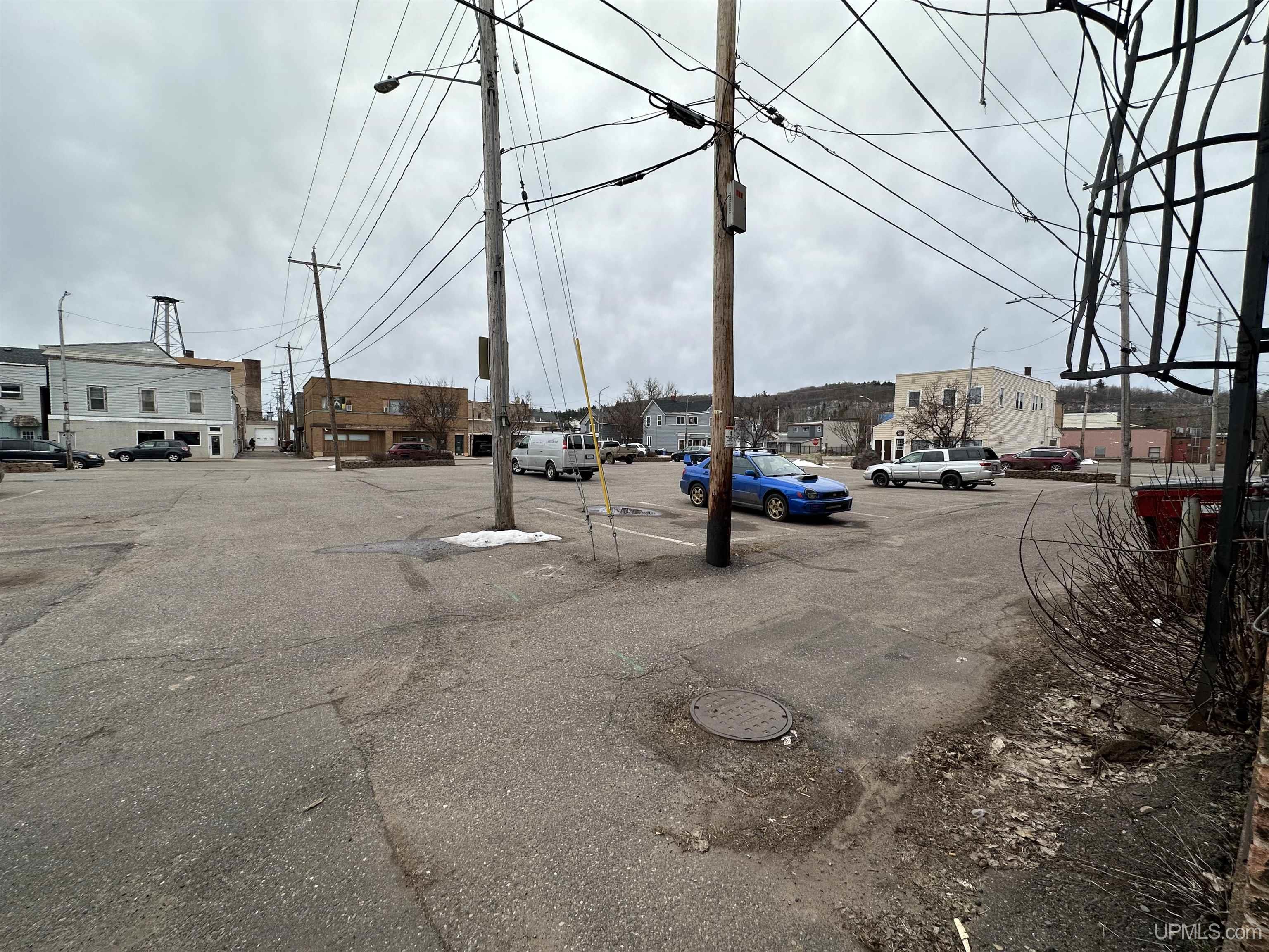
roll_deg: -0.9
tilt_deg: -1.9
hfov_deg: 102.1
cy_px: 476
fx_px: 513
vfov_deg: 85.7
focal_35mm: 14
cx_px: 634
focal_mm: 2.22
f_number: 2.2
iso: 40
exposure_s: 1/626
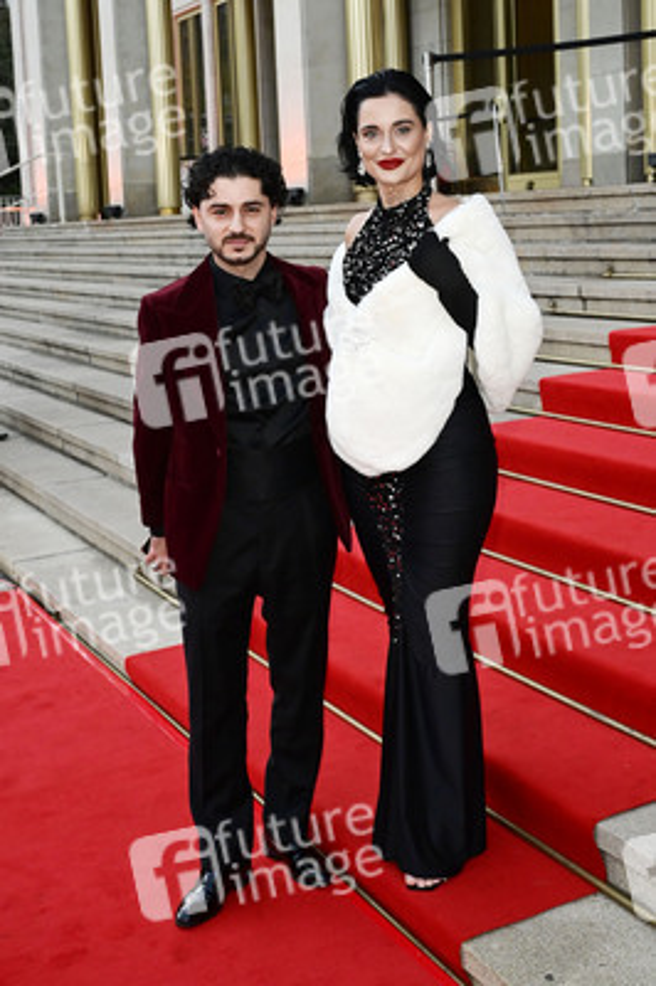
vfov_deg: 53.2
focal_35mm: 36
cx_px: 328
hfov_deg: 36.8
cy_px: 493
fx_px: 986
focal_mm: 36
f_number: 6.3
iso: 3200
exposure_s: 1/250
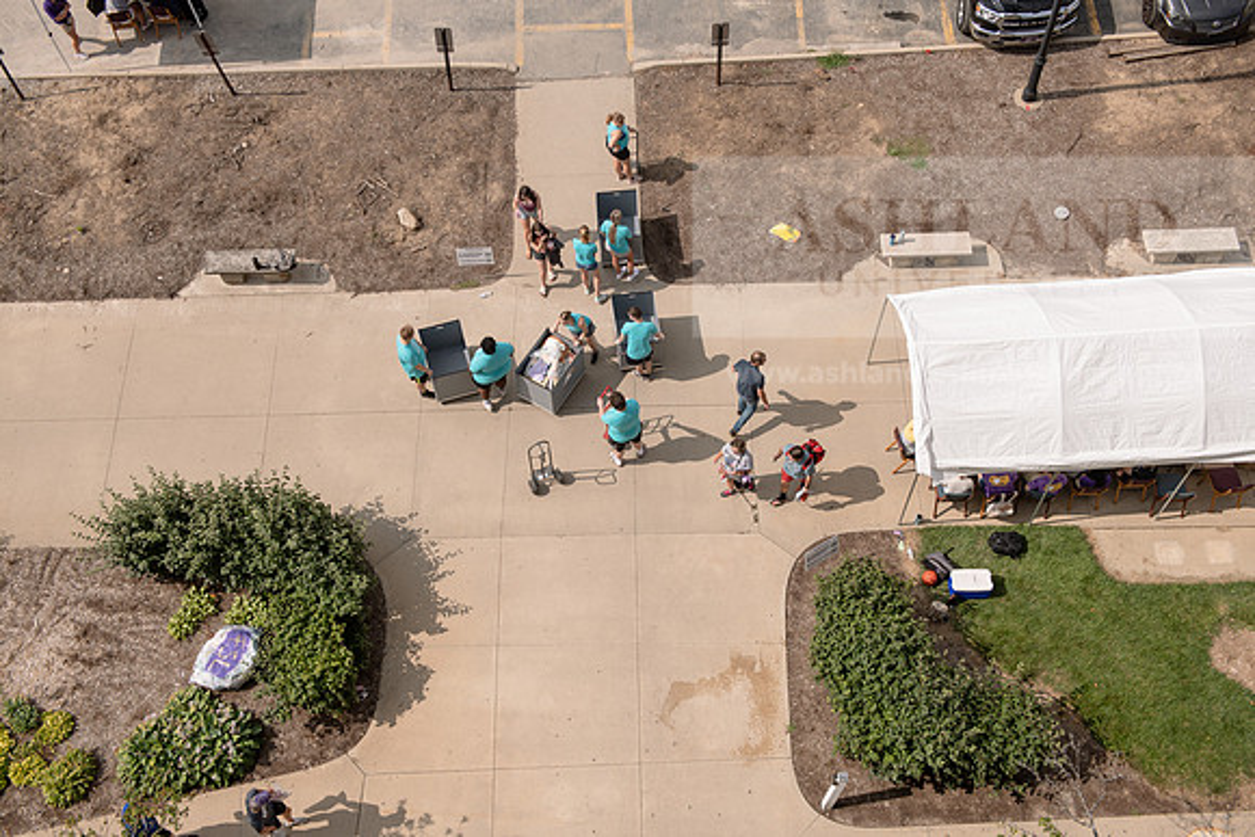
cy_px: 418
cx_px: 628
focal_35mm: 40
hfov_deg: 48.4
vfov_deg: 33.4
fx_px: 1395
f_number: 5
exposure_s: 1/500
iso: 64
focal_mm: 40
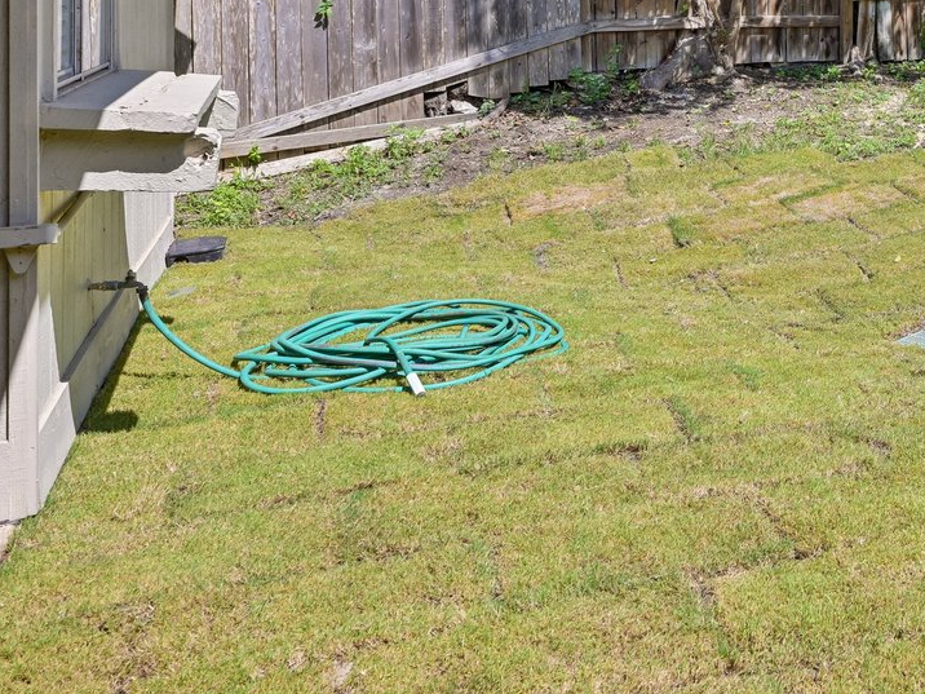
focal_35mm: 44
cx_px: 1039
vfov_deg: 30.5
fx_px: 1176
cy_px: -6
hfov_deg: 35.9
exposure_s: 1/350
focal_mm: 16
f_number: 6.7
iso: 100
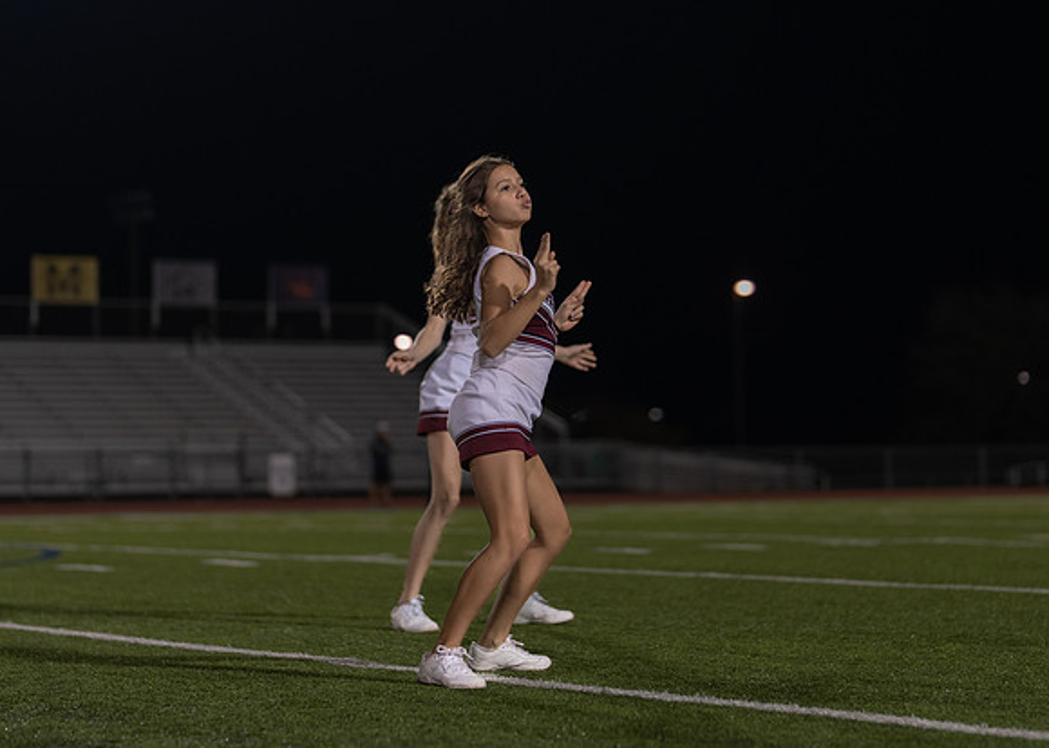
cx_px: 572
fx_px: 3009
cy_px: 278
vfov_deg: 14.2
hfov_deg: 19.8
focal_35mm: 101
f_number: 1.2
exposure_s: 1/1000
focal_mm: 50
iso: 500
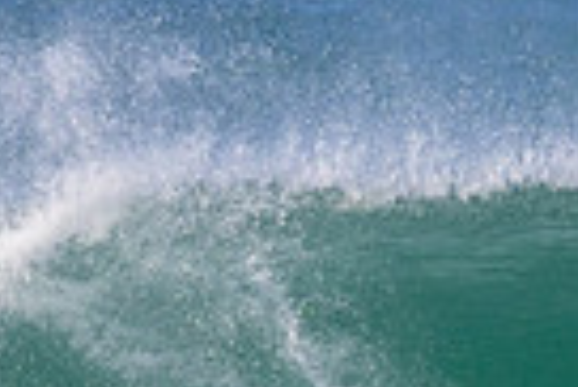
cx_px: 400
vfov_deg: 0.4
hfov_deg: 0.6
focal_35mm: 3410
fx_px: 54807
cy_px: 572
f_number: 11
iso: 1600
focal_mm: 800
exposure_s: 1/2000
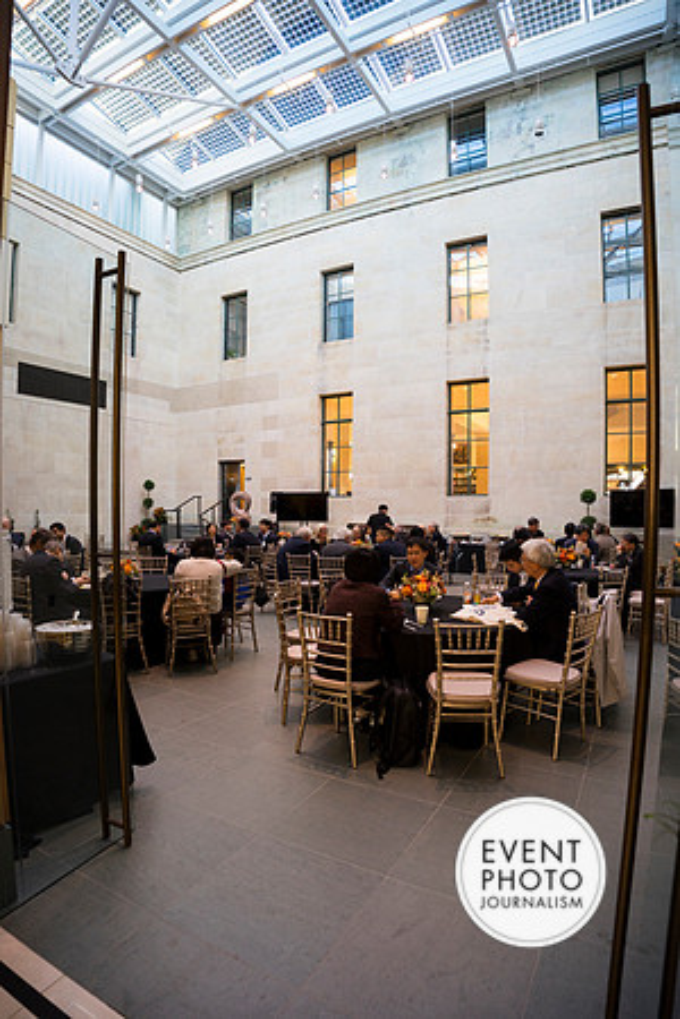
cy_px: 510
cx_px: 340
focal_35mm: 17
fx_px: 482
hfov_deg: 70.4
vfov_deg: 93.3
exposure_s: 1/80
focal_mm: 17
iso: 500
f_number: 4
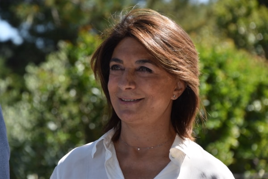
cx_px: 134
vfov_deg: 5.9
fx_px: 1731
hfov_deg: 8.9
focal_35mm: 232
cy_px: 90
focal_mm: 155
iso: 100
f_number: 9
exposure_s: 1/200
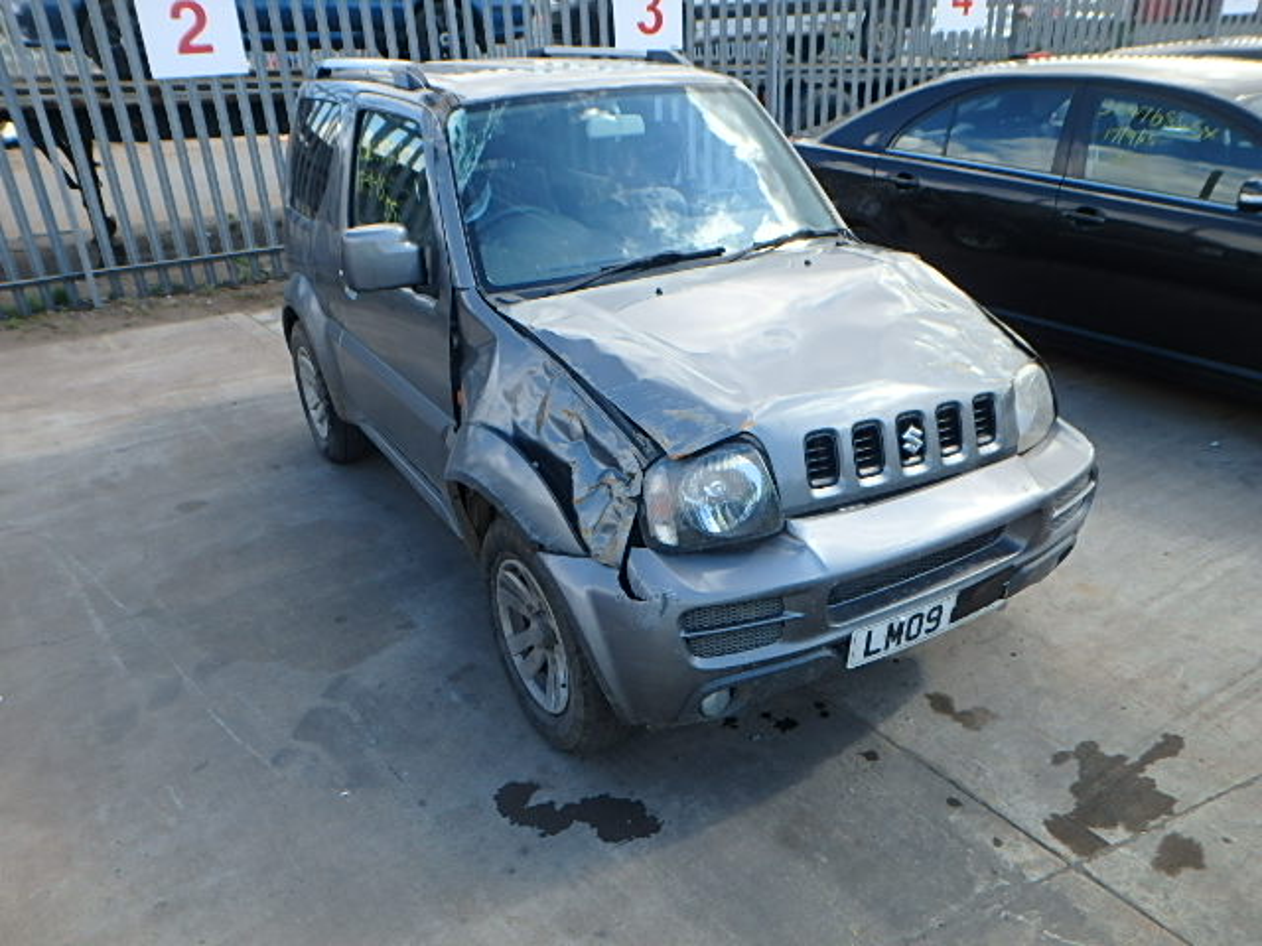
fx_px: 948
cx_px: 631
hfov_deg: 67.3
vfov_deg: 53.1
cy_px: 473
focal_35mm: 26
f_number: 4.3
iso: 125
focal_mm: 4.7
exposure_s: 1/200
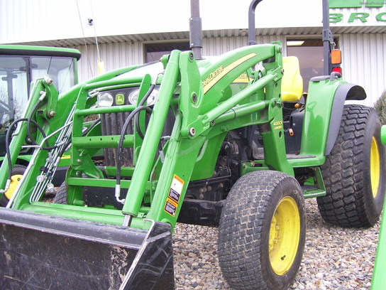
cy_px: 145
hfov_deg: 50.1
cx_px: 193
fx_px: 413
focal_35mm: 37
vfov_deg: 38.7
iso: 125
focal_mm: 6
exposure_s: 1/60
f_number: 2.7
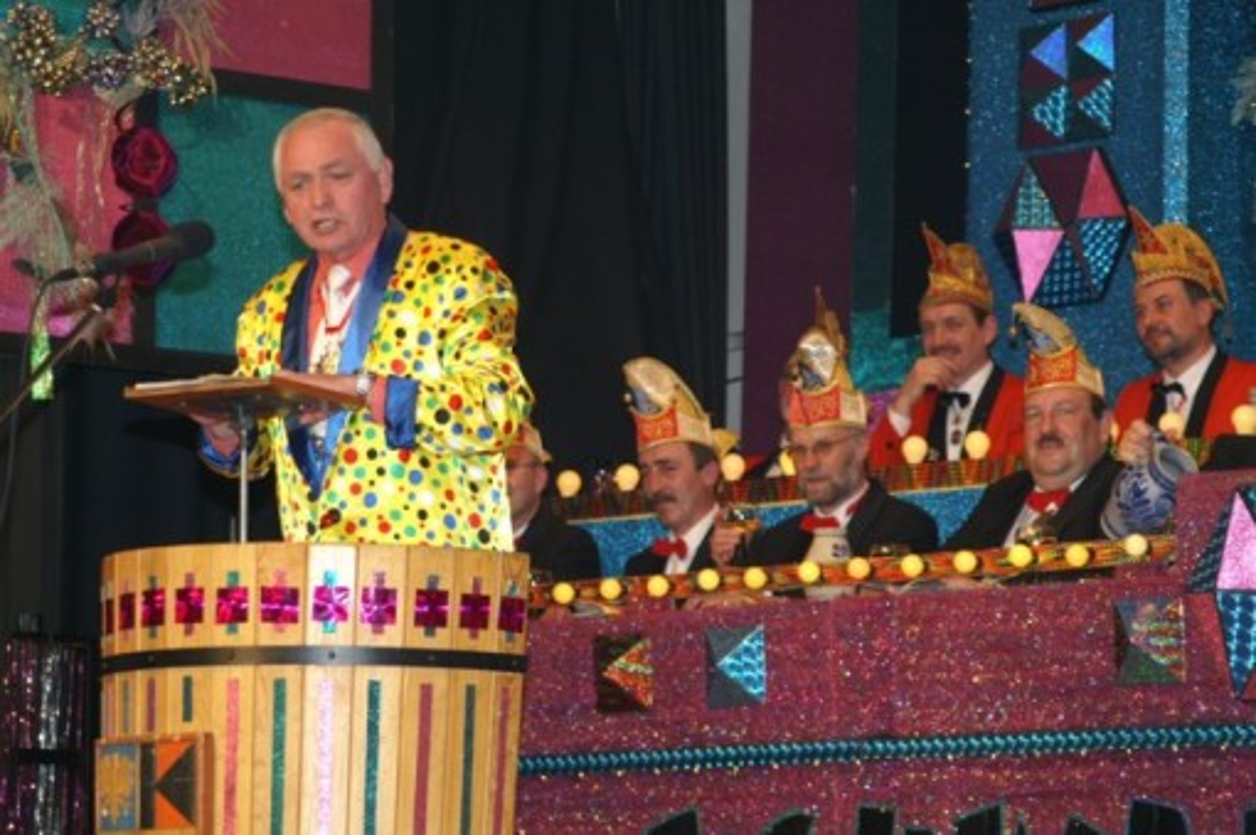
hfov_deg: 16.1
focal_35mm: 128
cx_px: 628
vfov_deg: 10.7
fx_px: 4444
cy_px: 418
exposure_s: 1/60
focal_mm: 85
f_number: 5.6
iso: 400
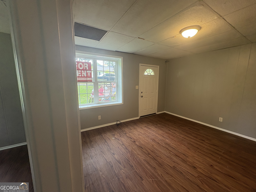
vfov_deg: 85.7
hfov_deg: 102.1
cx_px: 128
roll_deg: +1.5
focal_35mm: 14
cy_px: 96
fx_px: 104
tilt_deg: -6.7
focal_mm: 2.22
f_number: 2.2
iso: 125
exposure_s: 1/120
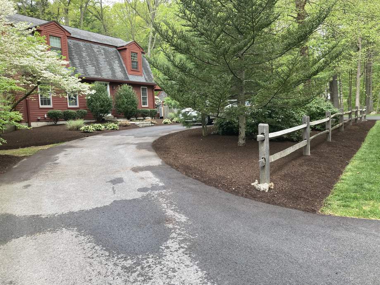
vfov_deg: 49.7
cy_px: 142
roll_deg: +2.1
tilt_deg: -2.8
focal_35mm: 28
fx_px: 307
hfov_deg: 63.4
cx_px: 190
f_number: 1.8
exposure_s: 1/121
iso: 32
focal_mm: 3.99
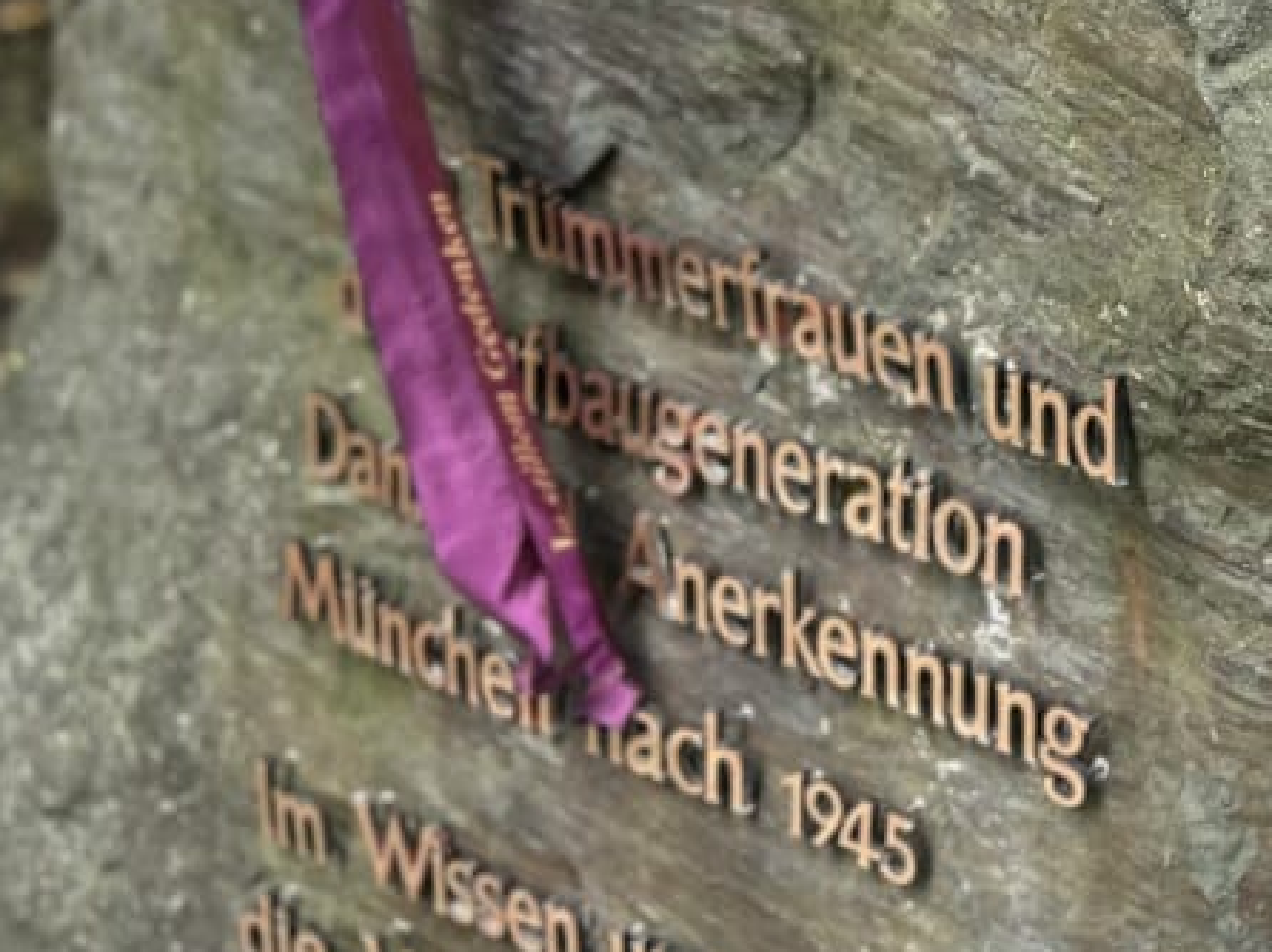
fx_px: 2571
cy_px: -194
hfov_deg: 25.3
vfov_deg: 19.7
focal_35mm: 70
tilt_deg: -12.0
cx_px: 1477
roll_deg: -2.4
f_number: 1.5
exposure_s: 1/122
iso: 32
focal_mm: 5.7
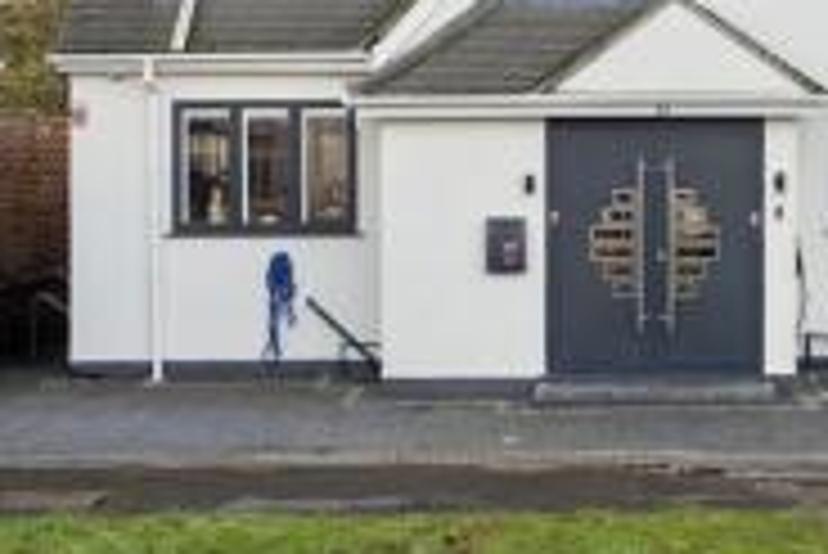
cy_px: 61
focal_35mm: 80
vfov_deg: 16.9
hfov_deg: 25.2
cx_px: 567
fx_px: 1841
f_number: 5
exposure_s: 1/160
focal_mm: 31
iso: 320
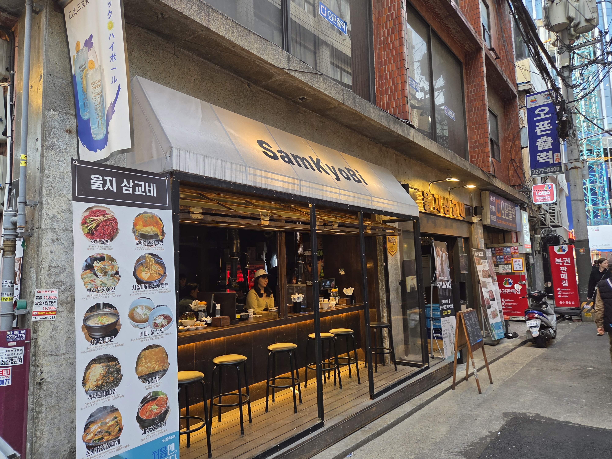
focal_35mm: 23
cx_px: 306
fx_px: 407
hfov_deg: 73.9
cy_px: 230
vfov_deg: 58.9
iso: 100
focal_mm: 5.4
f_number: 1.8
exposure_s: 1/120
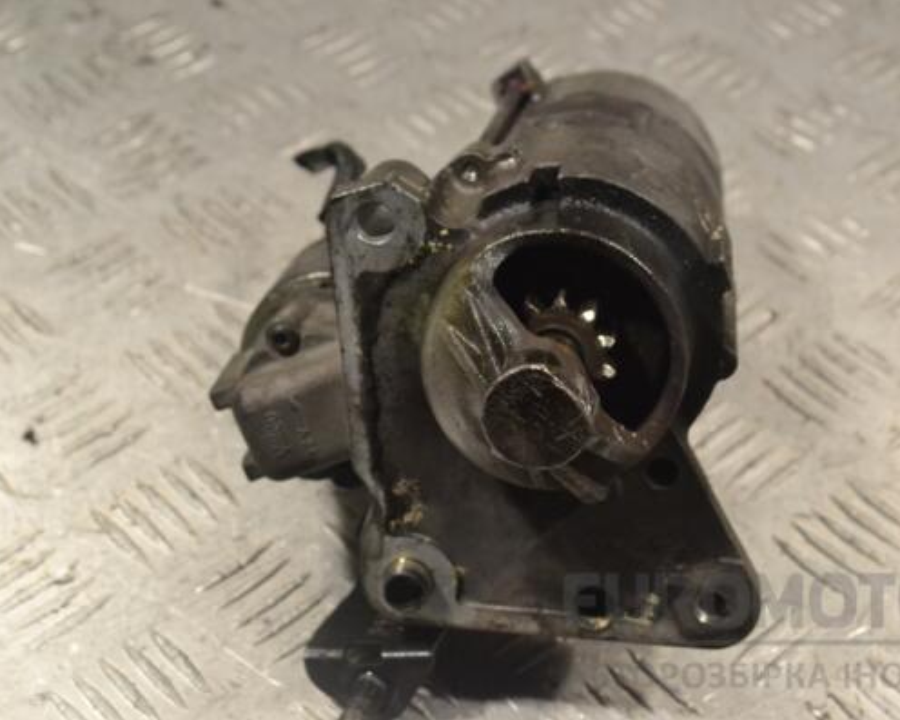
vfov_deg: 20.0
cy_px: 359
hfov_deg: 24.8
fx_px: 2040
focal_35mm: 77
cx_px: 530
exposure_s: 1/320
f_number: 9
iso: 3200
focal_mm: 45
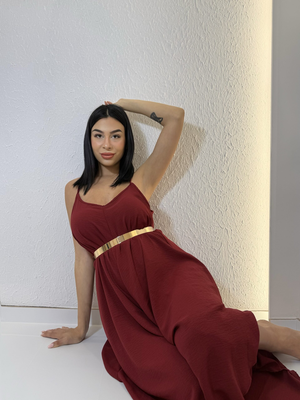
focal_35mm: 24
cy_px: 200
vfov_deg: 71.6
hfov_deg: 56.8
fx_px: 277
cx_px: 150
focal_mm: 6.76
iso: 64
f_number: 1.78
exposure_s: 1/183
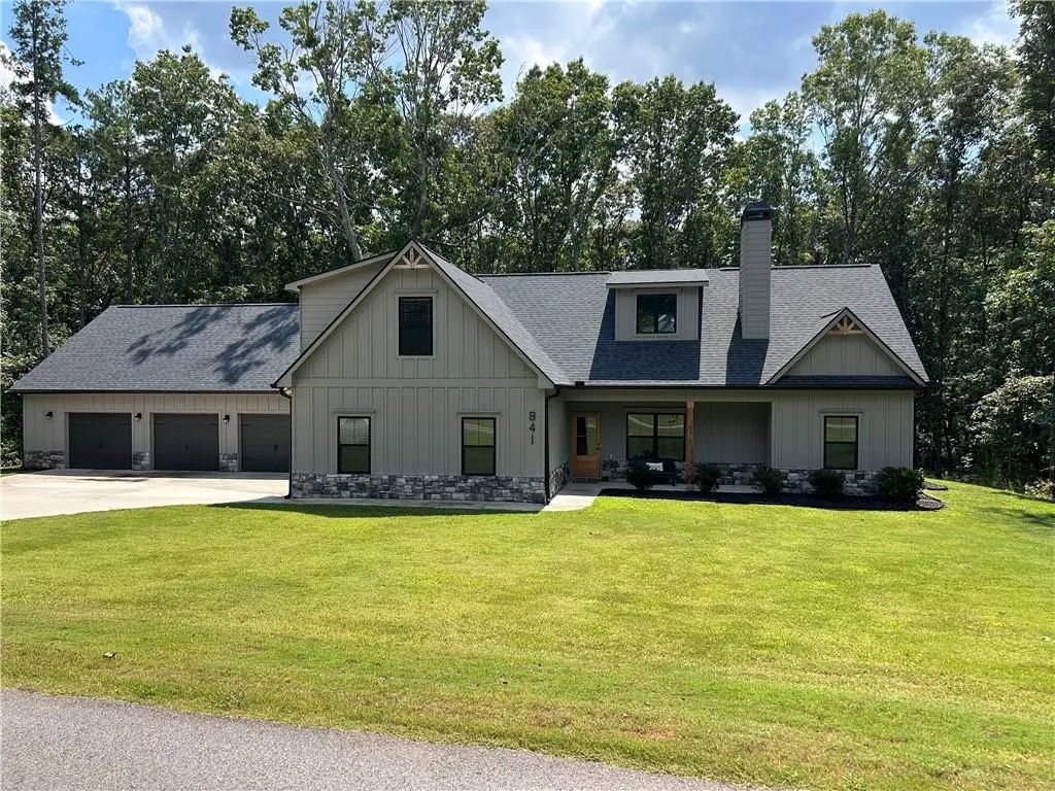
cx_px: 528
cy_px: 396
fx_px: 792
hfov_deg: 67.3
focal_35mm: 26
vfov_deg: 53.1
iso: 50
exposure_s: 1/2252
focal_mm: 5.7
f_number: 1.5
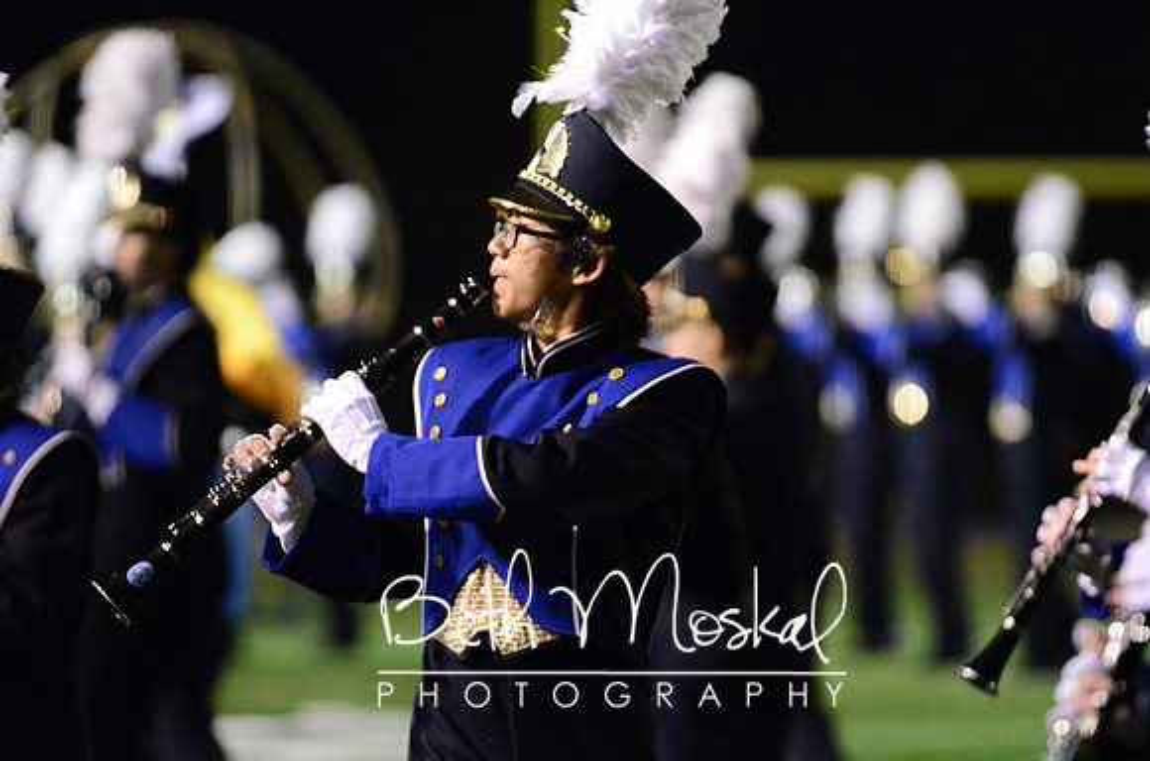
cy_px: 380
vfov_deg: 4.6
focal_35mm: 300
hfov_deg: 6.9
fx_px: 9562
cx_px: 575
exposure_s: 1/500
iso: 6400
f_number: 2.8
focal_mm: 200
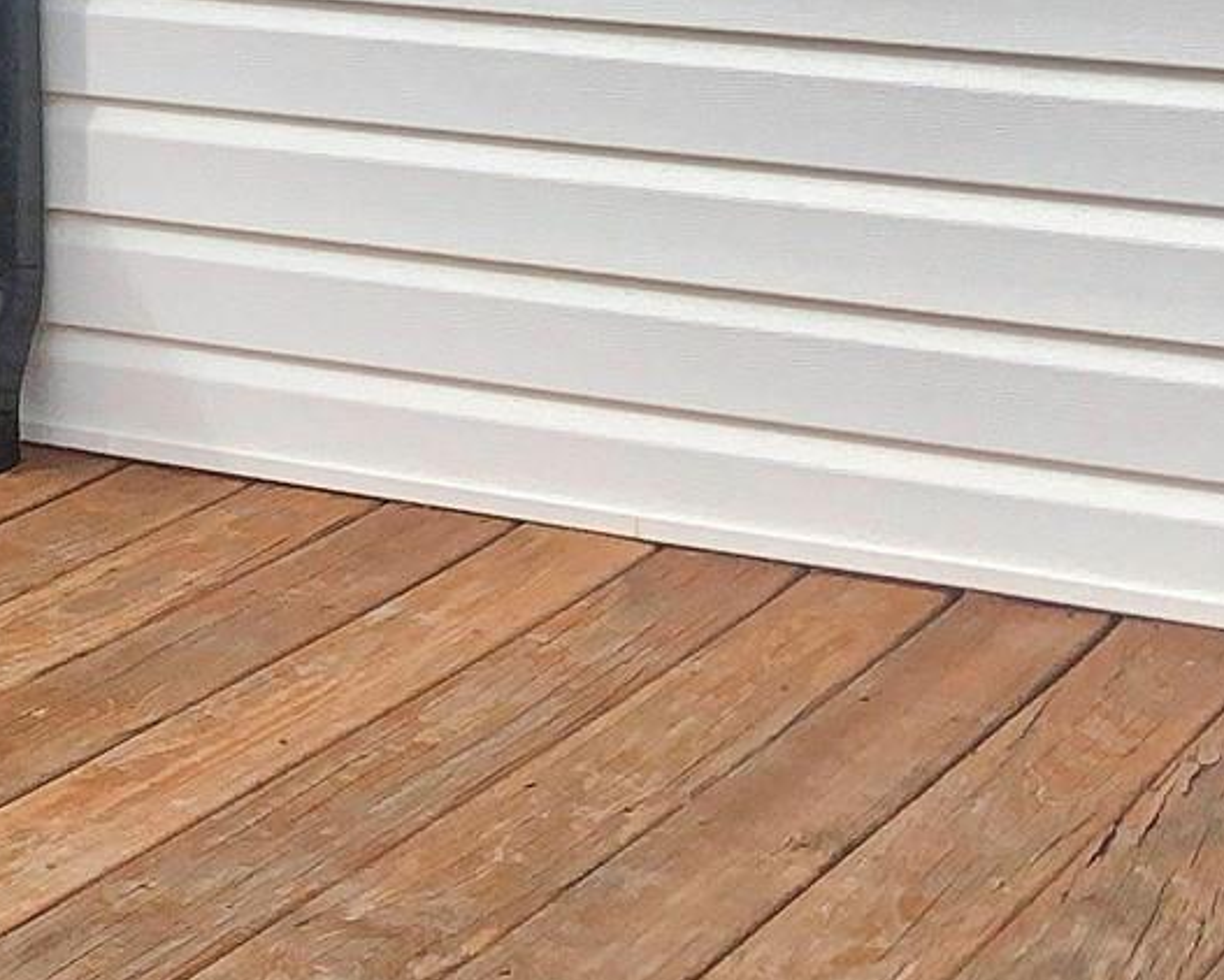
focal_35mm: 110
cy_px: 181
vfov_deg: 13.9
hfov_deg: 15.9
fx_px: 3986
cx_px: -657
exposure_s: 1/3322
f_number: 1.8
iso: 20
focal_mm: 3
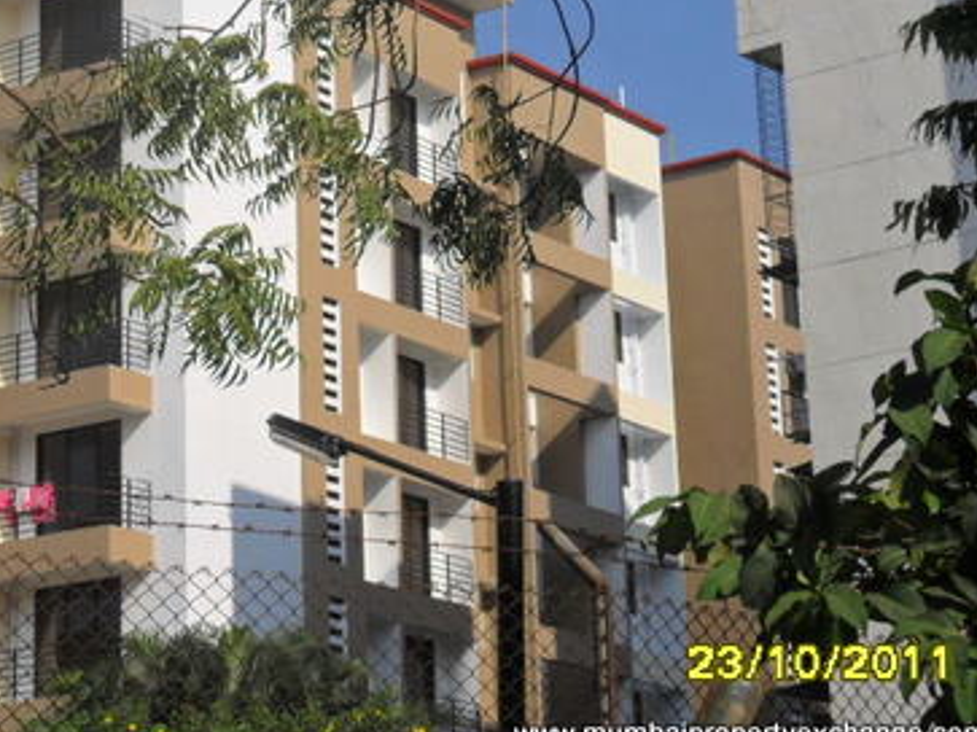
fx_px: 3132
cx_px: 170
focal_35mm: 111
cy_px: 140
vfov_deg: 13.3
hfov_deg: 17.6
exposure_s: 1/750
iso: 100
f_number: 5.6
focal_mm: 11.2
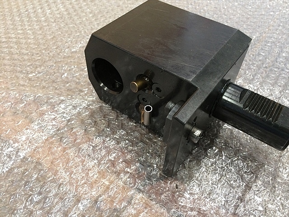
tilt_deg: -47.3
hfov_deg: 61.7
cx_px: 144
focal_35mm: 29
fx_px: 242
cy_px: 108
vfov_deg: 48.2
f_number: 2.2
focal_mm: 4.15
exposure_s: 1/30
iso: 125
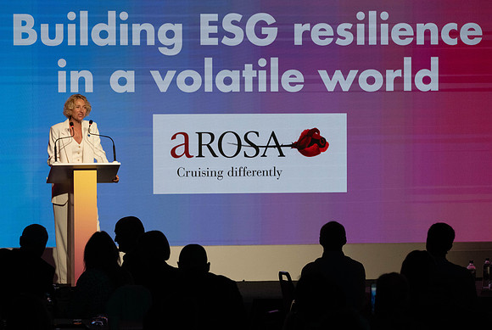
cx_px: 216
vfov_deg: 6.4
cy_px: 180
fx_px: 2958
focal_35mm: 216
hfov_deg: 9.5
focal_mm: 180
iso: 2000
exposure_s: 1/320
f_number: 6.3
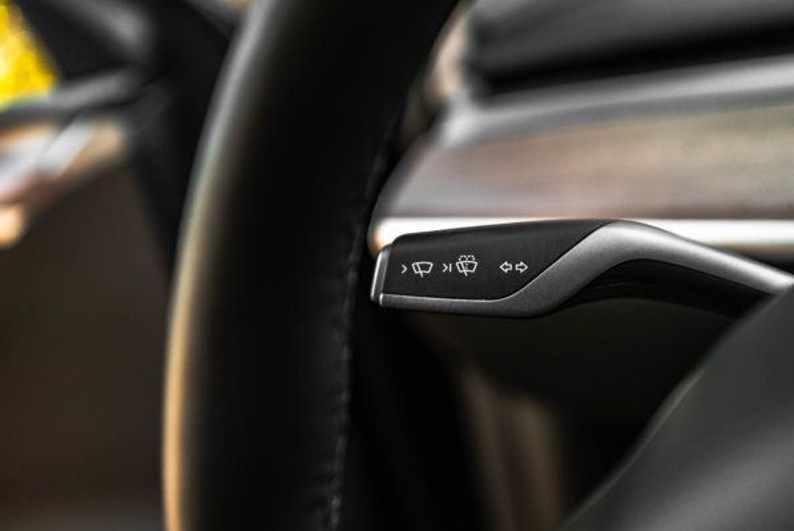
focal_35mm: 45
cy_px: 267
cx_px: 422
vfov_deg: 29.9
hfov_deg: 43.6
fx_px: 993
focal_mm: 42
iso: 1000
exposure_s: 1/400
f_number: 2.8
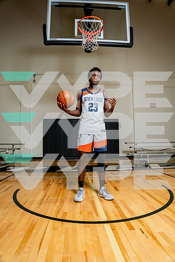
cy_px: 131
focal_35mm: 23
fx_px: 168
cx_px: 88
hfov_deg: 55.1
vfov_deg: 76.1
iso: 250
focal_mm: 23
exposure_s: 1/250
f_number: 5.6
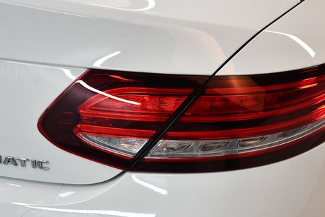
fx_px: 623
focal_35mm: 69
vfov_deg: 19.7
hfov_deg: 29.2
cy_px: 146
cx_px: 190
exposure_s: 1/125
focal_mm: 34
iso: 1400
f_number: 4.2
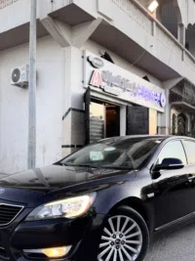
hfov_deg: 39.6
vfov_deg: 51.1
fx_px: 271
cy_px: 152
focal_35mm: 36
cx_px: 101
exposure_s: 1/100
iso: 80
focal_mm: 6.76
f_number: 1.78
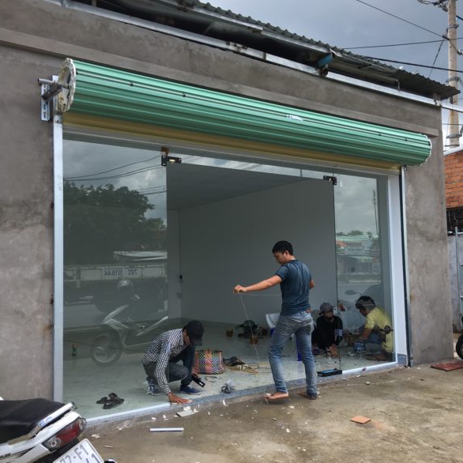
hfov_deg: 47.2
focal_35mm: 35
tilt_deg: +3.8
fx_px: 530
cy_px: 240
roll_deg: +0.9
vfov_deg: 47.2
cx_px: 230
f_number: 2.2
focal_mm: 4.15
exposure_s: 1/641
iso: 25
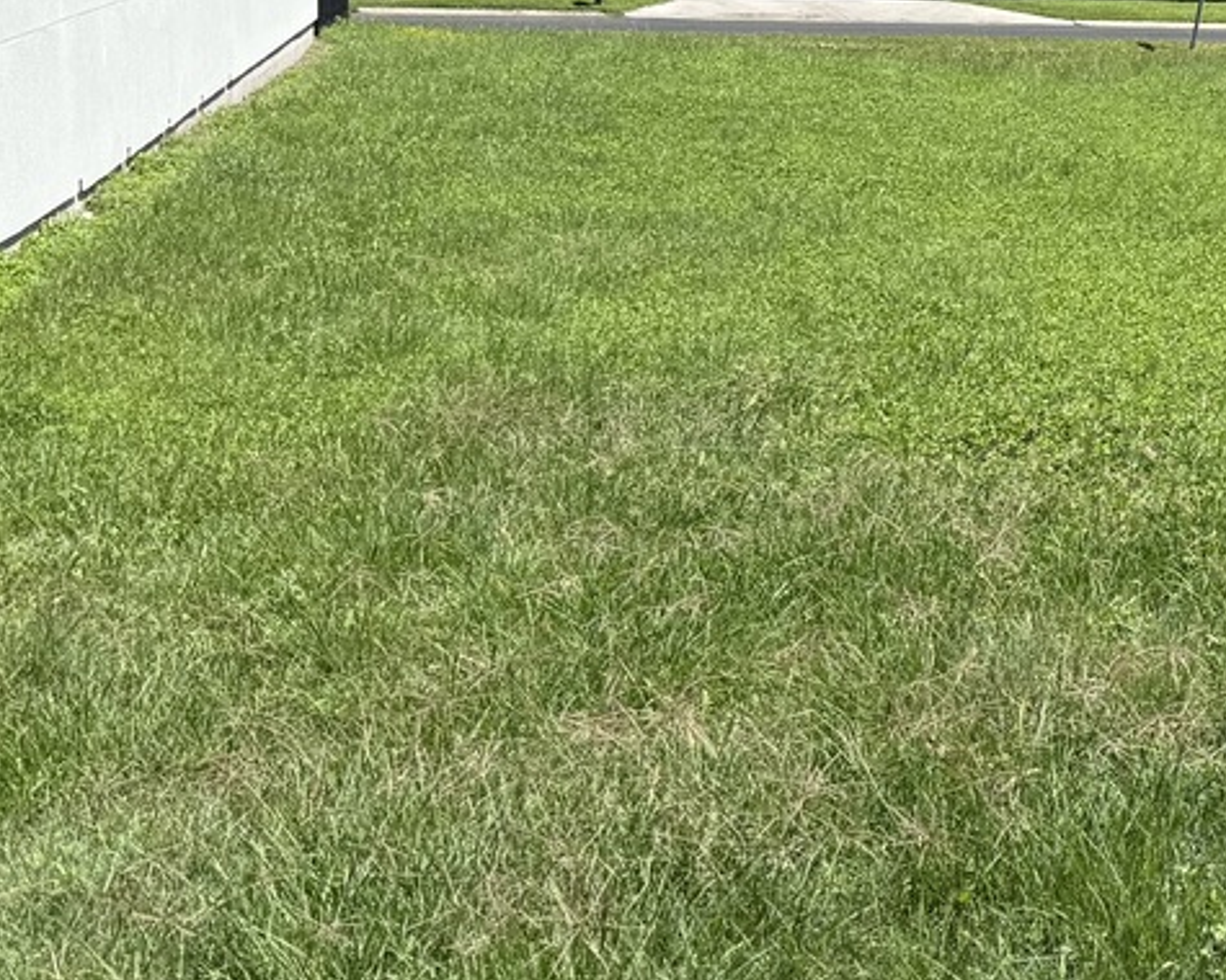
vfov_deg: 21.2
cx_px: 1631
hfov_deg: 23.4
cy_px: 165
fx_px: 2576
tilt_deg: -5.8
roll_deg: -2.0
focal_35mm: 71
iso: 80
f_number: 1.78
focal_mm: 6.76
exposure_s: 1/3584
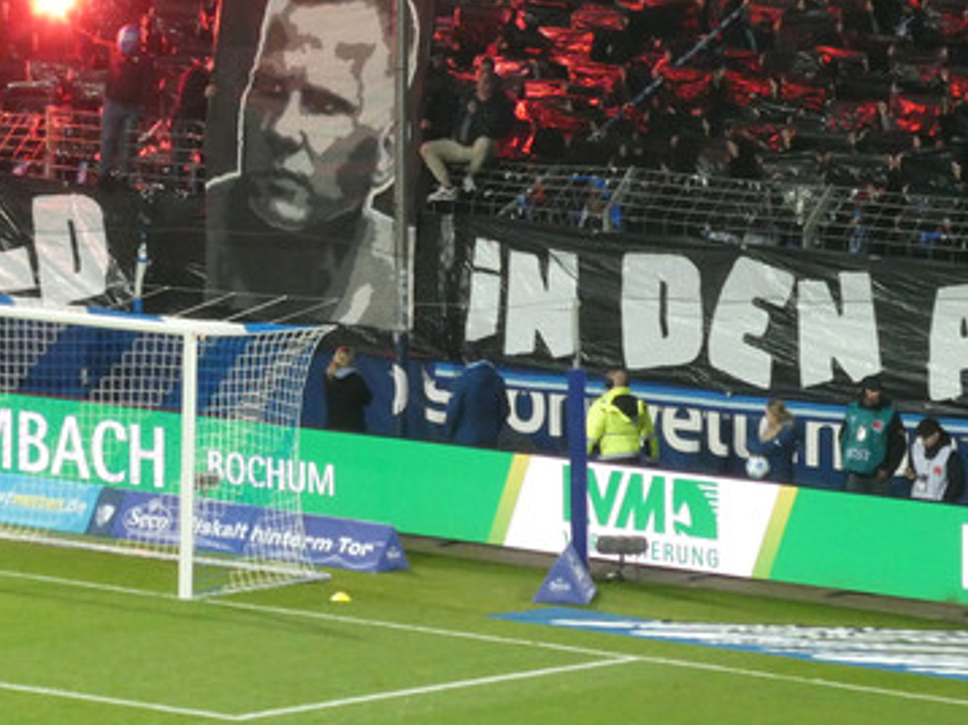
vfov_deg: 4.1
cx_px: 233
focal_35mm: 358
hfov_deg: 5.5
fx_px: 10004
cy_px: 97
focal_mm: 35.8
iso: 640
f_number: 5.6
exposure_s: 1/80
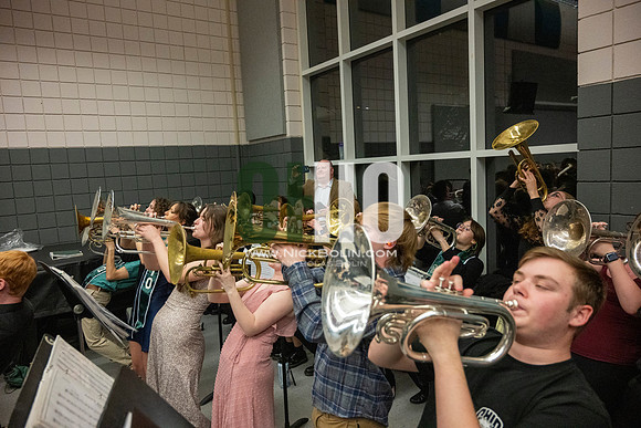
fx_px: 427
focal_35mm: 24
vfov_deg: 53.2
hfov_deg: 73.7
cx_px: 320
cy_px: 214
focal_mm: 24
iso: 10000
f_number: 4
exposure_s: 1/500
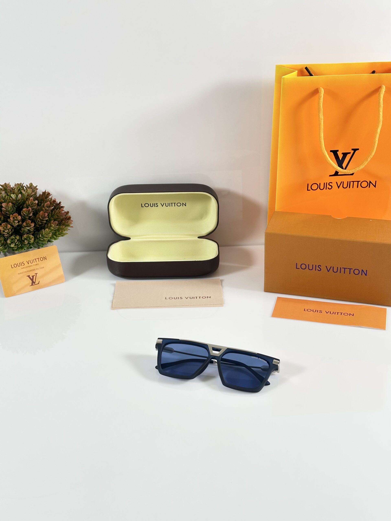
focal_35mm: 48
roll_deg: +1.4
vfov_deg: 39.7
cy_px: 260
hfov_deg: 30.3
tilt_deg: -29.1
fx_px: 723
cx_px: 196
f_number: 1.78
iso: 50
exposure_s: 1/50
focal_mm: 6.86
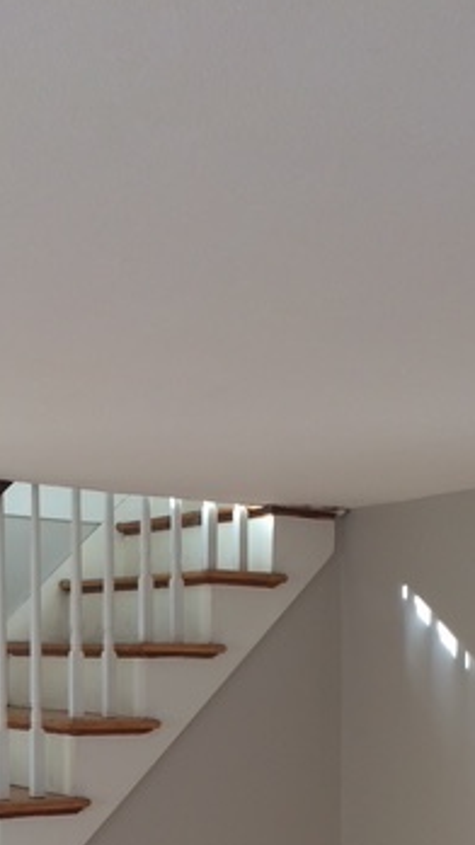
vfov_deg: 34.2
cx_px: 305
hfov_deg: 20.6
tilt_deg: -3.7
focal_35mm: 58
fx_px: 1300
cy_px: 746
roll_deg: +0.6
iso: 40
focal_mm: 4.15
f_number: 2.2
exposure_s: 1/60
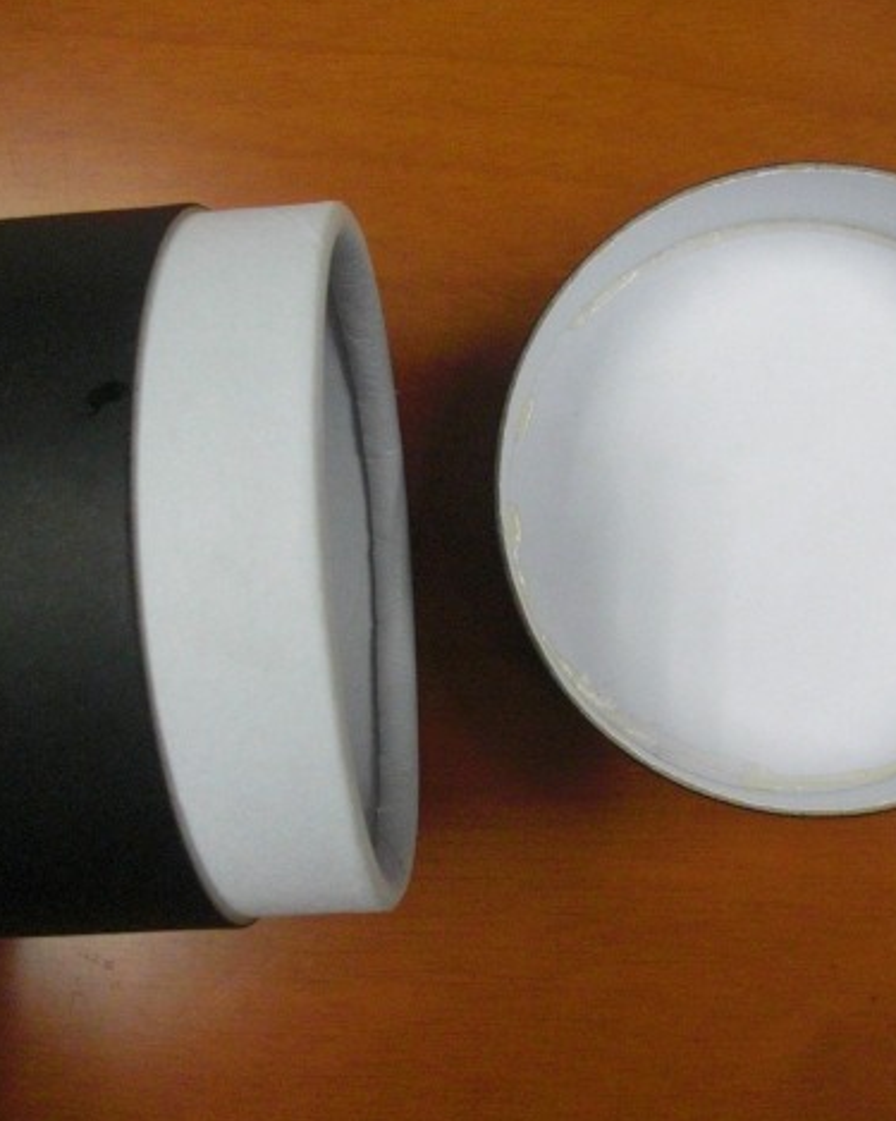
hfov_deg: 31.2
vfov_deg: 38.8
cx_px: 597
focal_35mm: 48
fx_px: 1592
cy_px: 557
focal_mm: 6.3
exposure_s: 1/100
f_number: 2.8
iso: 400
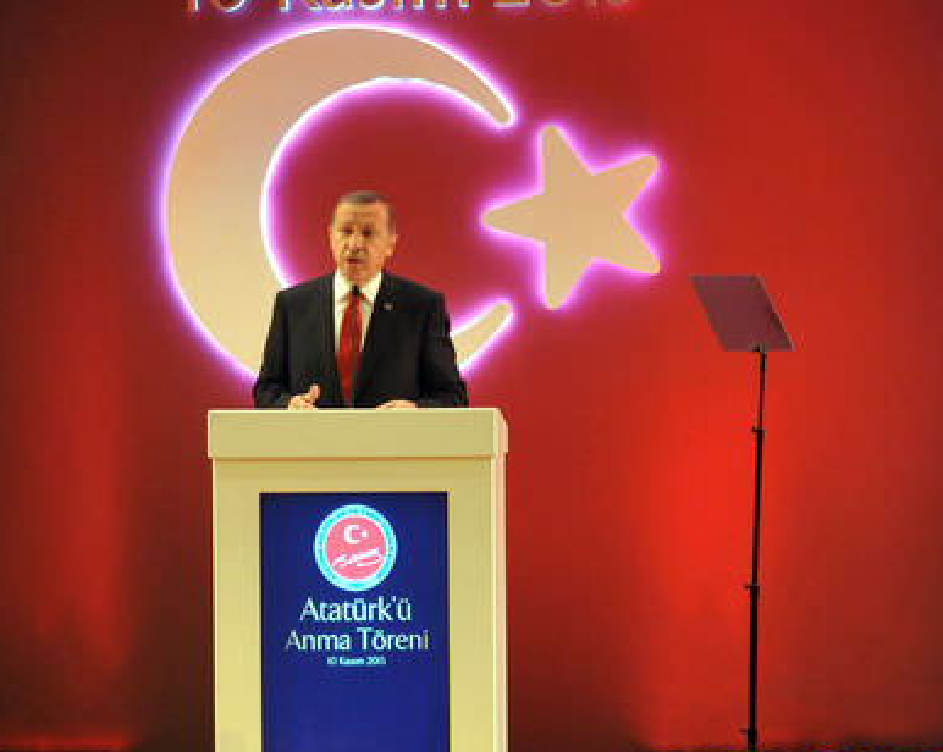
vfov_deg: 7.2
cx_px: 376
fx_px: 5967
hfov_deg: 9.0
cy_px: 415
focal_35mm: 214
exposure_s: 1/80
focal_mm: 110
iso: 2000
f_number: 3.2
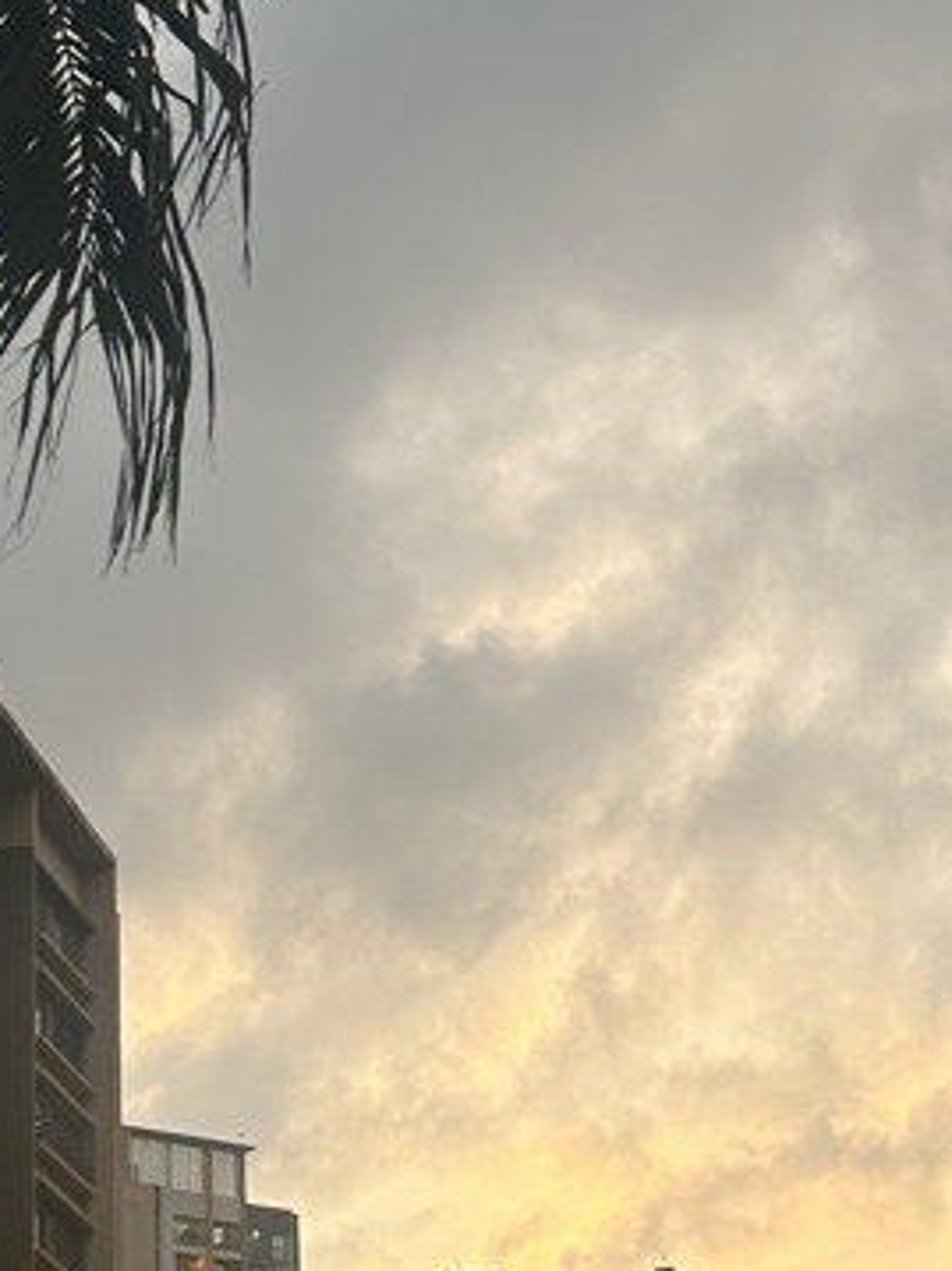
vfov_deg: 22.5
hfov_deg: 16.9
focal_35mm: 87
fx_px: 3192
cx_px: 637
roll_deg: +4.2
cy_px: 772
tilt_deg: +21.4
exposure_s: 1/121
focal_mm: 5.7
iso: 80
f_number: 1.5
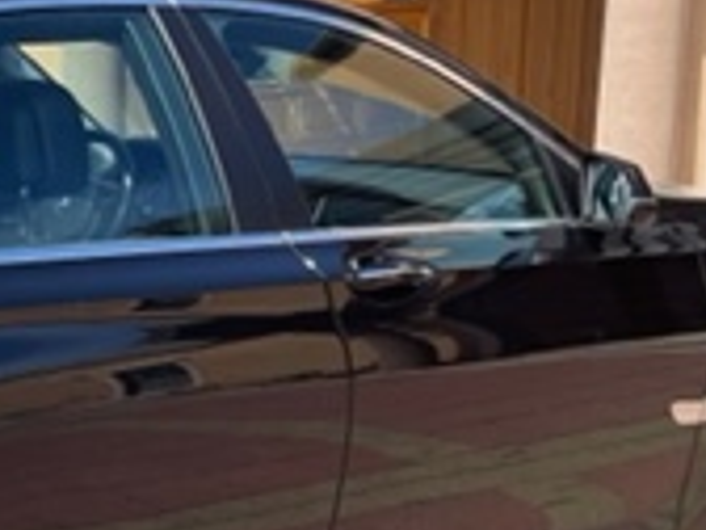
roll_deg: +0.9
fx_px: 2019
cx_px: -42
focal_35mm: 99
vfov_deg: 14.7
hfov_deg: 19.1
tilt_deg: -16.0
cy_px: 501
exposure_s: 1/1852
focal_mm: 5.1
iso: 32
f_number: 1.6
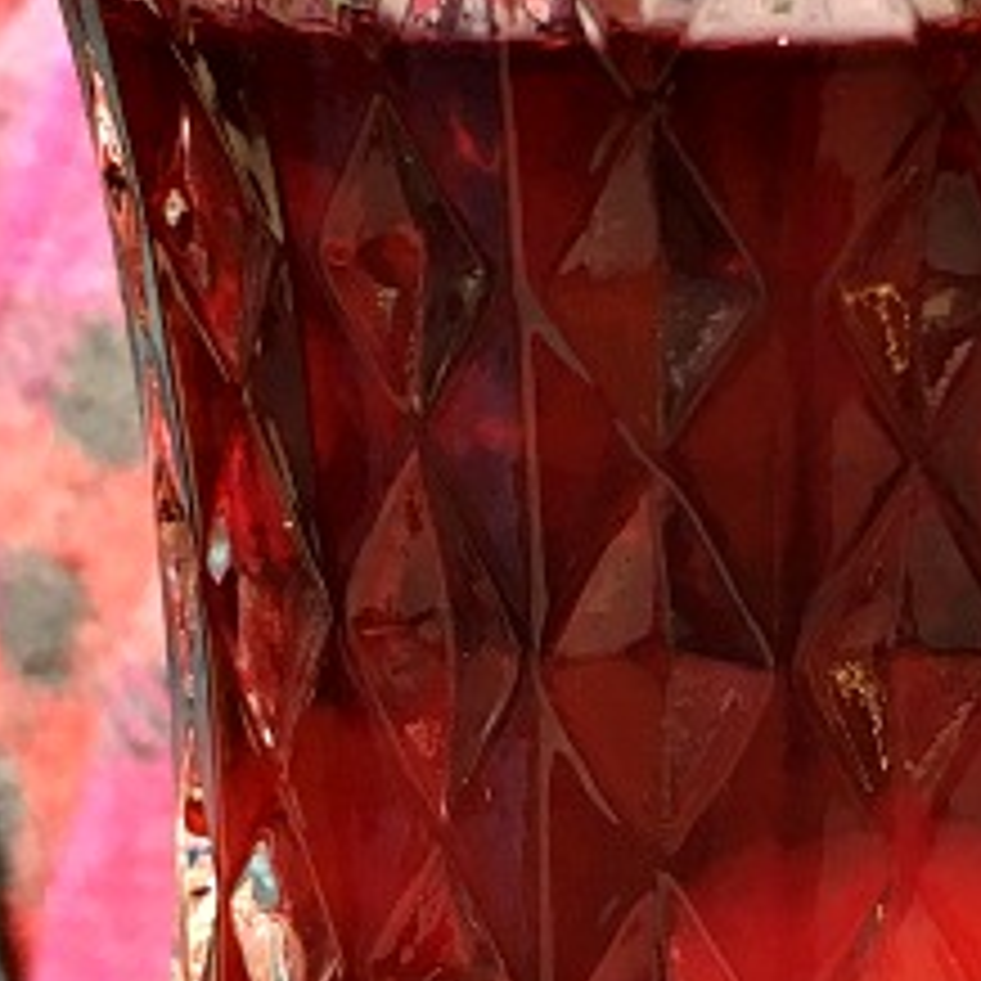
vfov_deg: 18.5
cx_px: 819
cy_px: 580
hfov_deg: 18.3
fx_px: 3014
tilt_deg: -17.3
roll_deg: +0.2
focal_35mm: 94
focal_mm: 4.15
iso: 40
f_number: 2.2
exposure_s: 1/33
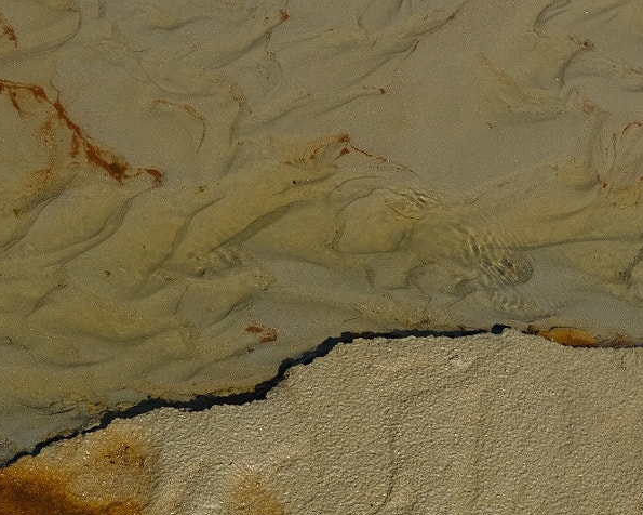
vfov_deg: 15.1
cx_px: 653
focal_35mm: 101
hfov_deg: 18.5
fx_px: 1922
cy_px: 412
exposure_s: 1/550
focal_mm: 26.5
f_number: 6.4
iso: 200
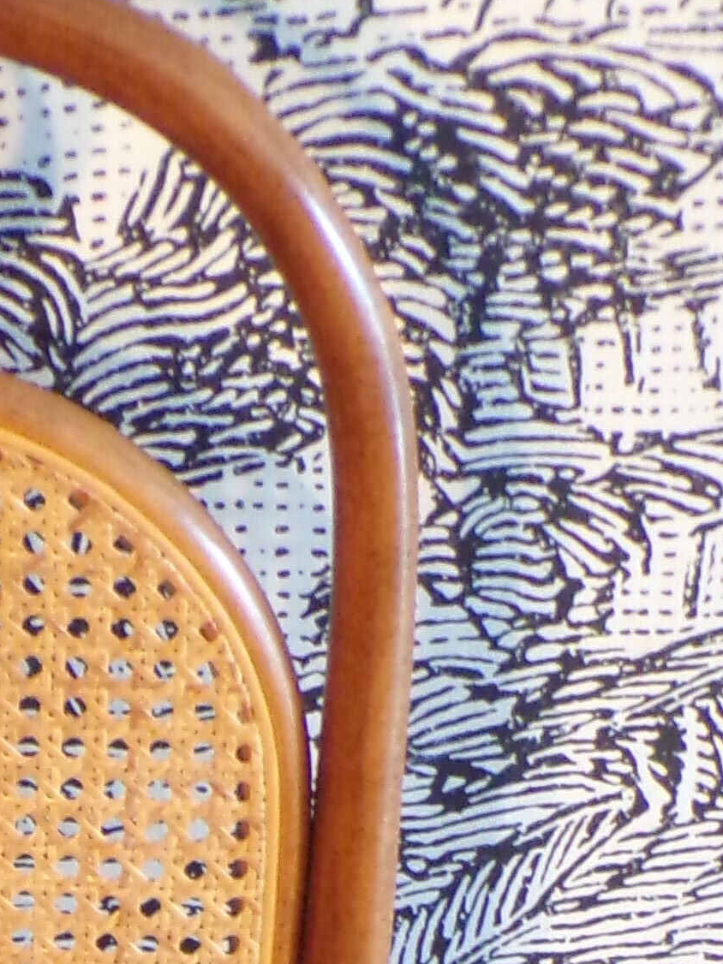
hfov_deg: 11.2
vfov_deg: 13.7
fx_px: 3650
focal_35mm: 131
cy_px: 1661
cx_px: -52
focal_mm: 5.8
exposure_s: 1/17
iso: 400
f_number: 3.2
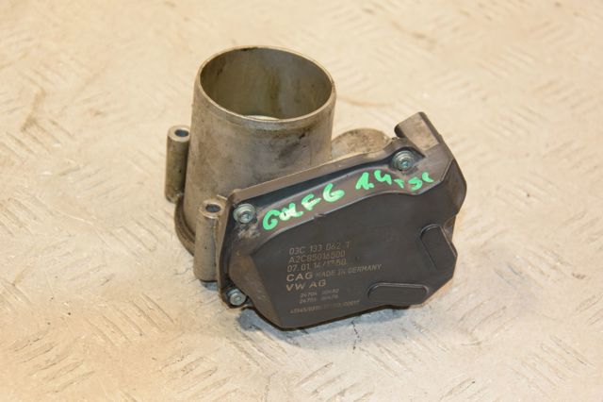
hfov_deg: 23.4
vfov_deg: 15.7
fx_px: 1456
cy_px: 201
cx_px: 302
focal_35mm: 87
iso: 1600
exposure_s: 1/160
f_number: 5.6
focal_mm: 58
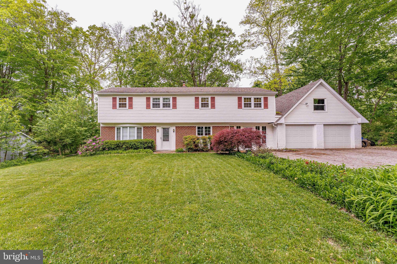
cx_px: 198
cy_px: 132
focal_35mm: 14
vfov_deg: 81.2
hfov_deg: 104.3
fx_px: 154
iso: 320
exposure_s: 1/320
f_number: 8
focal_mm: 14
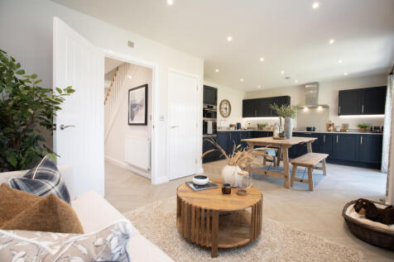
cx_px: 197
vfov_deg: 73.7
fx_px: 175
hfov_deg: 96.8
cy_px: 131
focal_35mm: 16
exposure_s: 1/8
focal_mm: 16
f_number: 7.1
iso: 200
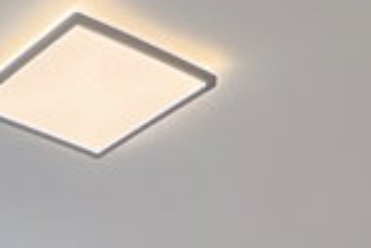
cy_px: 834
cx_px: -69
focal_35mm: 105
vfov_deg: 9.2
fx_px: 1083
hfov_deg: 18.5
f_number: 2.2
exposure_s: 1/189
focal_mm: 2.22
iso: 40
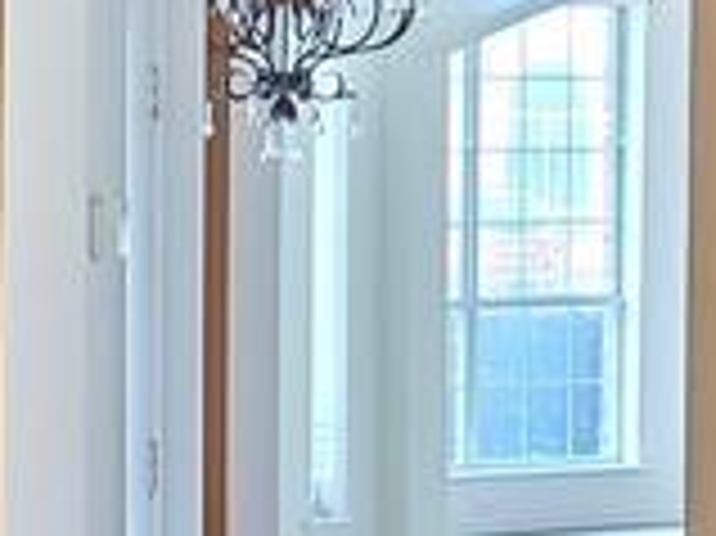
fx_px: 3328
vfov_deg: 9.2
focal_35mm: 161
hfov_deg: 10.8
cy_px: 320
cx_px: -874
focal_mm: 7
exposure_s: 1/39
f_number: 1.8
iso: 400
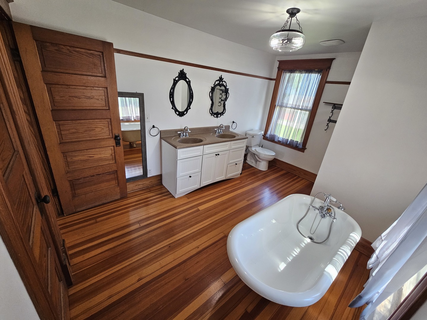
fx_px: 160
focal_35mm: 13
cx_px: 214
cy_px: 160
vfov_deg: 89.9
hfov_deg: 106.2
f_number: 2.2
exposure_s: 1/60
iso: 200
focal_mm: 2.2
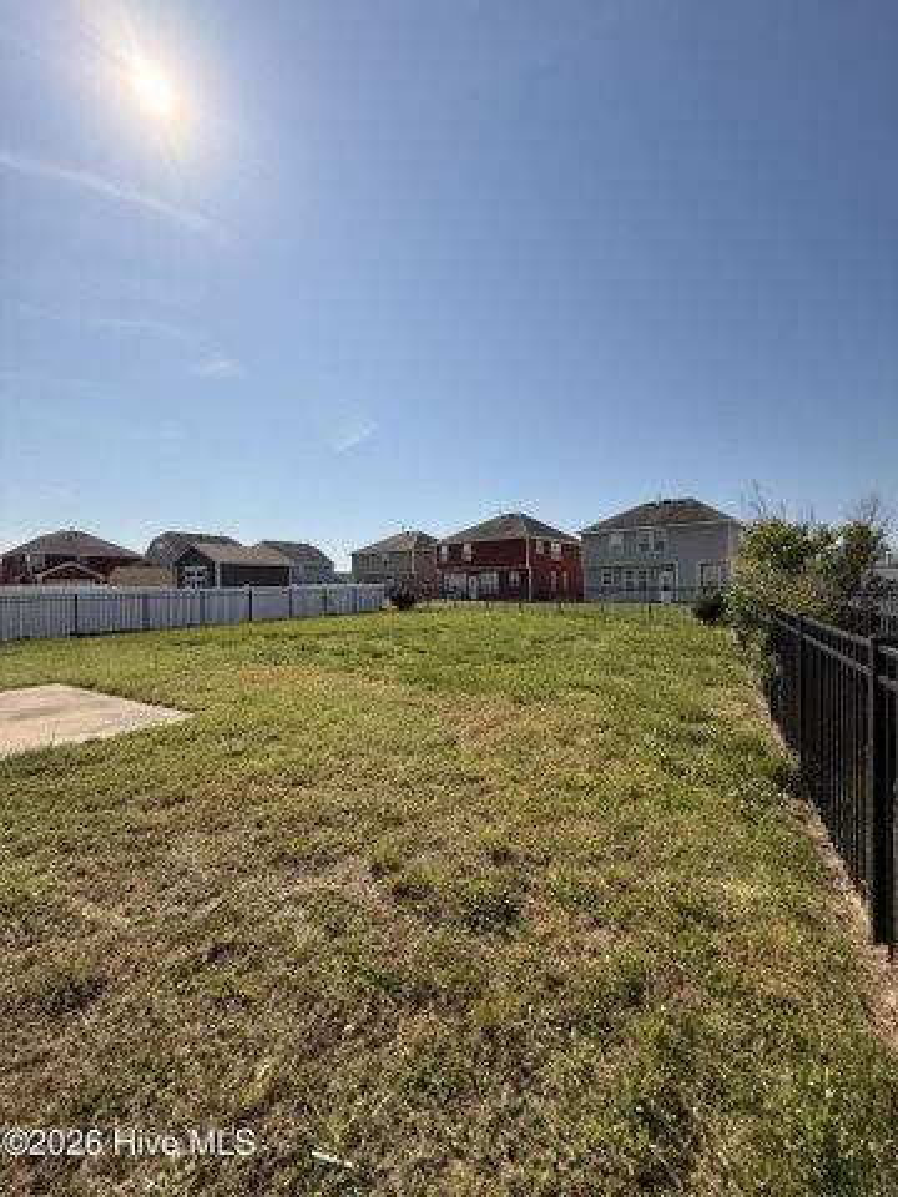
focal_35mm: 14
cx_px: 449
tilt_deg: +0.1
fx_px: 484
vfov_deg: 102.1
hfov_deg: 85.7
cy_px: 598
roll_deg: +0.5
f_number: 2.2
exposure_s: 1/4149
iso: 50
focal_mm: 2.22
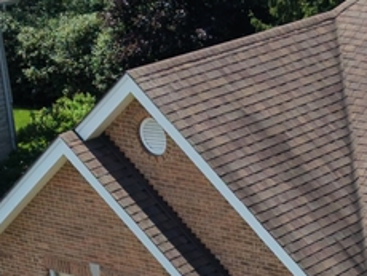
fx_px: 1592
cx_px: 522
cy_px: 593
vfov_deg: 9.2
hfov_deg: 12.6
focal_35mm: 150
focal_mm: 8.67
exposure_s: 1/6000
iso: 400
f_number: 1.8
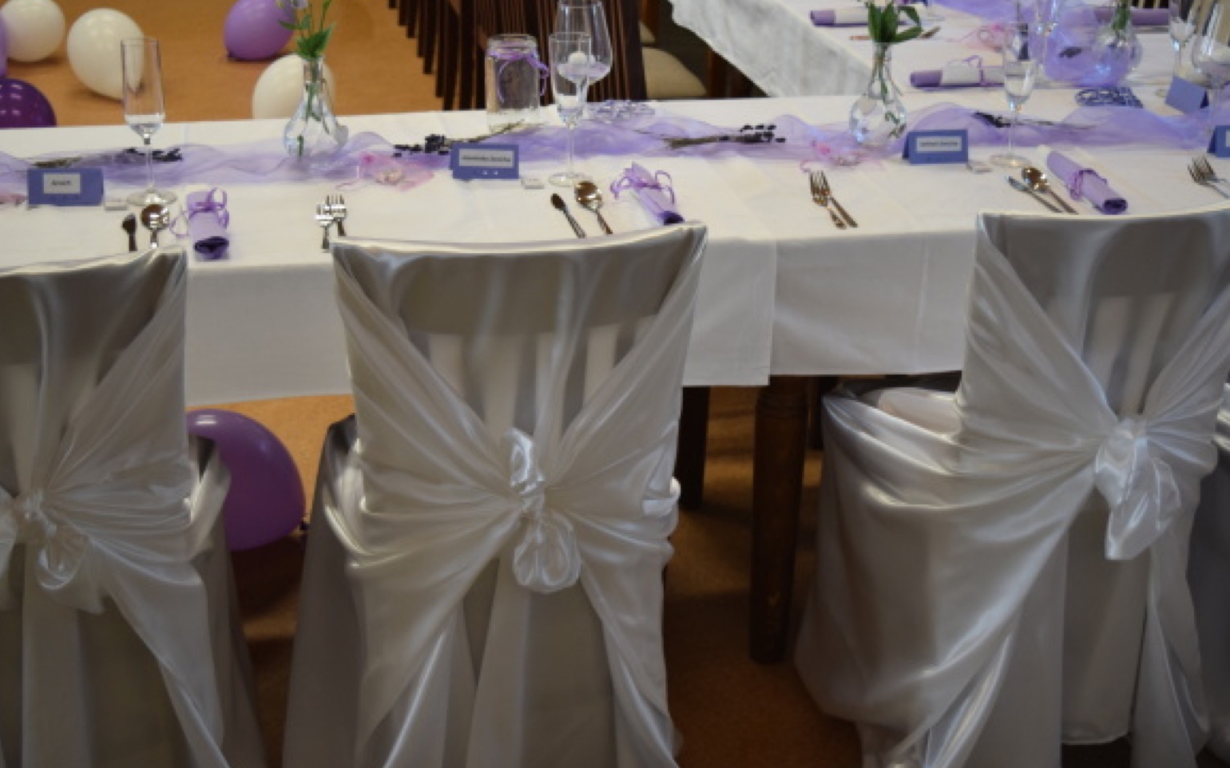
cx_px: 629
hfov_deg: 37.5
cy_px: 368
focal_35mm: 54
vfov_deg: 24.0
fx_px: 1810
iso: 560
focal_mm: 34
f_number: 4.5
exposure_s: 1/60
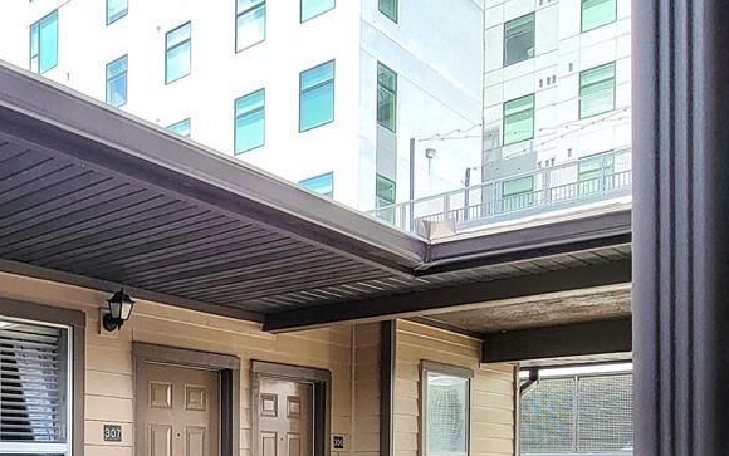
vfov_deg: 30.4
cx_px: 88
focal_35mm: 38
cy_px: 491
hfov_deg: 47.0
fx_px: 755
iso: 50
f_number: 2.2
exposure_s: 1/556
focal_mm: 2.2
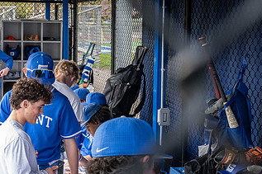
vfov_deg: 16.0
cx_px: 70
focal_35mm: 85
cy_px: 101
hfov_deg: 23.7
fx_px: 618
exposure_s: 1/250
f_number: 6.3
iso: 2800
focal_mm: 34
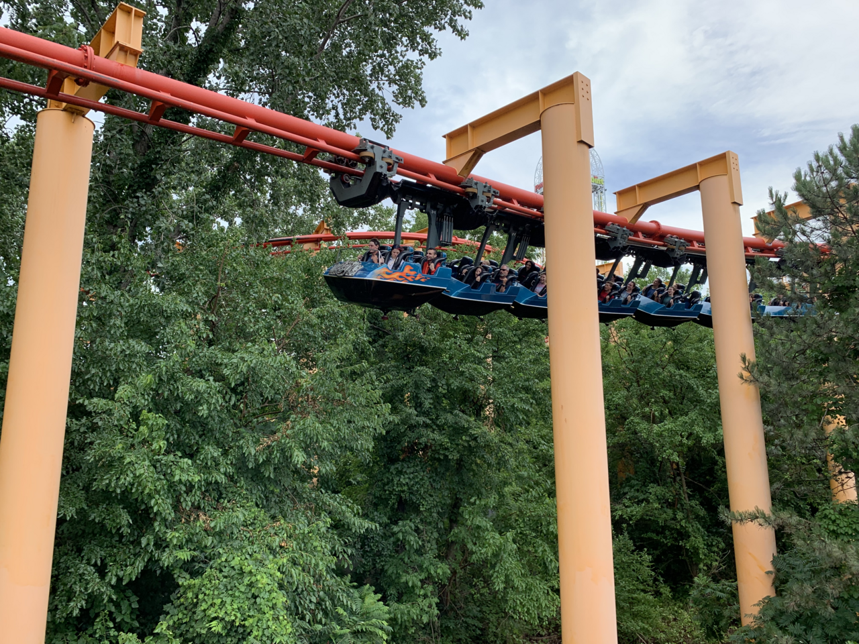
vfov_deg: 53.1
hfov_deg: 67.3
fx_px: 645
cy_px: 322
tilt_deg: +8.8
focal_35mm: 26
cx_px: 430
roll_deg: +1.4
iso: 25
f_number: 1.8
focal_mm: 4.25
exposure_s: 1/1100
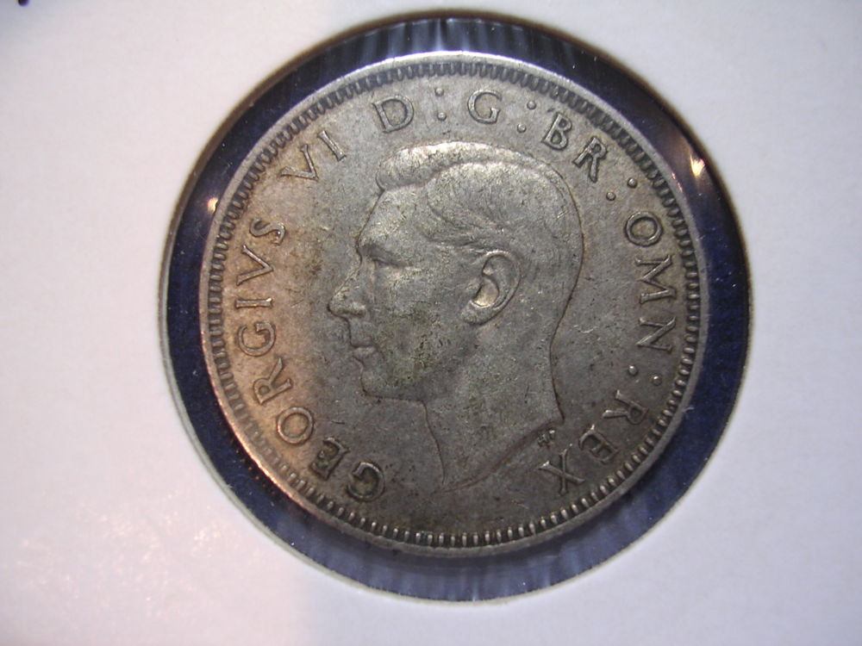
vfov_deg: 37.7
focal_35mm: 38
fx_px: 946
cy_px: 323
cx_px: 431
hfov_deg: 49.0
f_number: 2.8
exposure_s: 1/10.2
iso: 100
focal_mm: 5.8
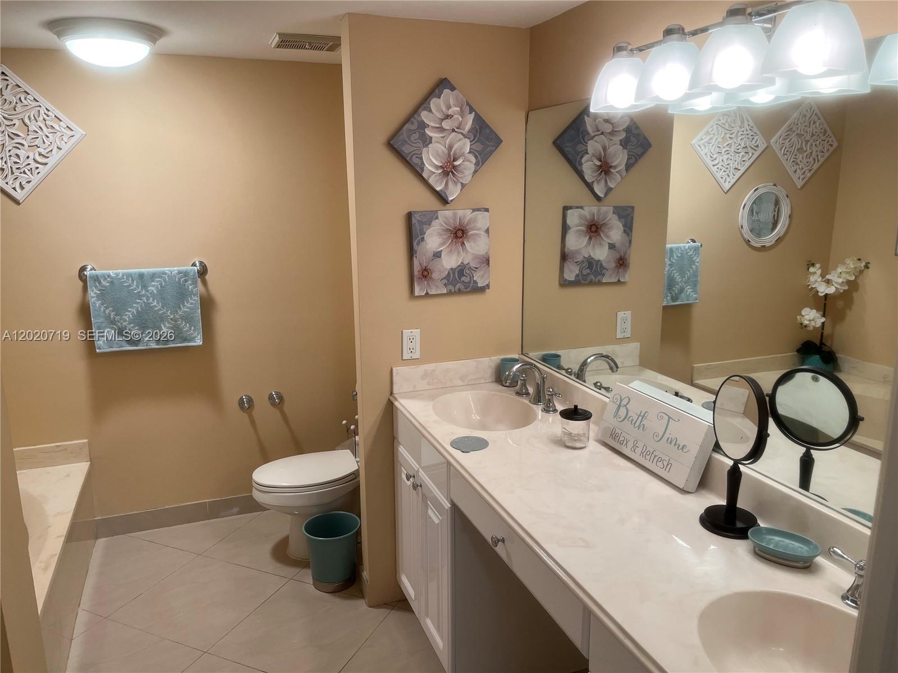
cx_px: 449
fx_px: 674
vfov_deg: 53.1
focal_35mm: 26
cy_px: 336
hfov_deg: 67.3
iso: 100
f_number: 1.6
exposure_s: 1/120
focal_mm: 5.1
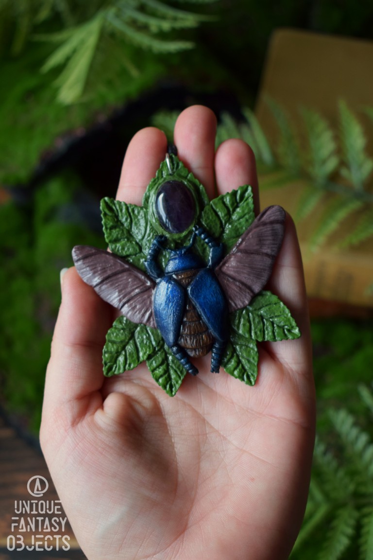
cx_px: 186
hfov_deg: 21.6
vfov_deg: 31.9
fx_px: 979
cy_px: 280
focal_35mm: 63
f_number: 5
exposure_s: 1/60
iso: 560
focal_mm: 42
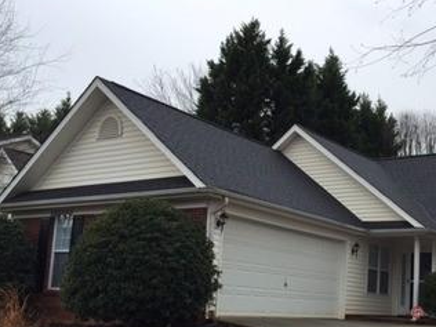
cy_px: 252
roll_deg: -3.0
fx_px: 592
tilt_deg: +5.4
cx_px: 348
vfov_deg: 30.3
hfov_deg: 38.9
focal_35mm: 47
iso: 32
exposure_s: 1/1163
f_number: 2.2
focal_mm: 4.15
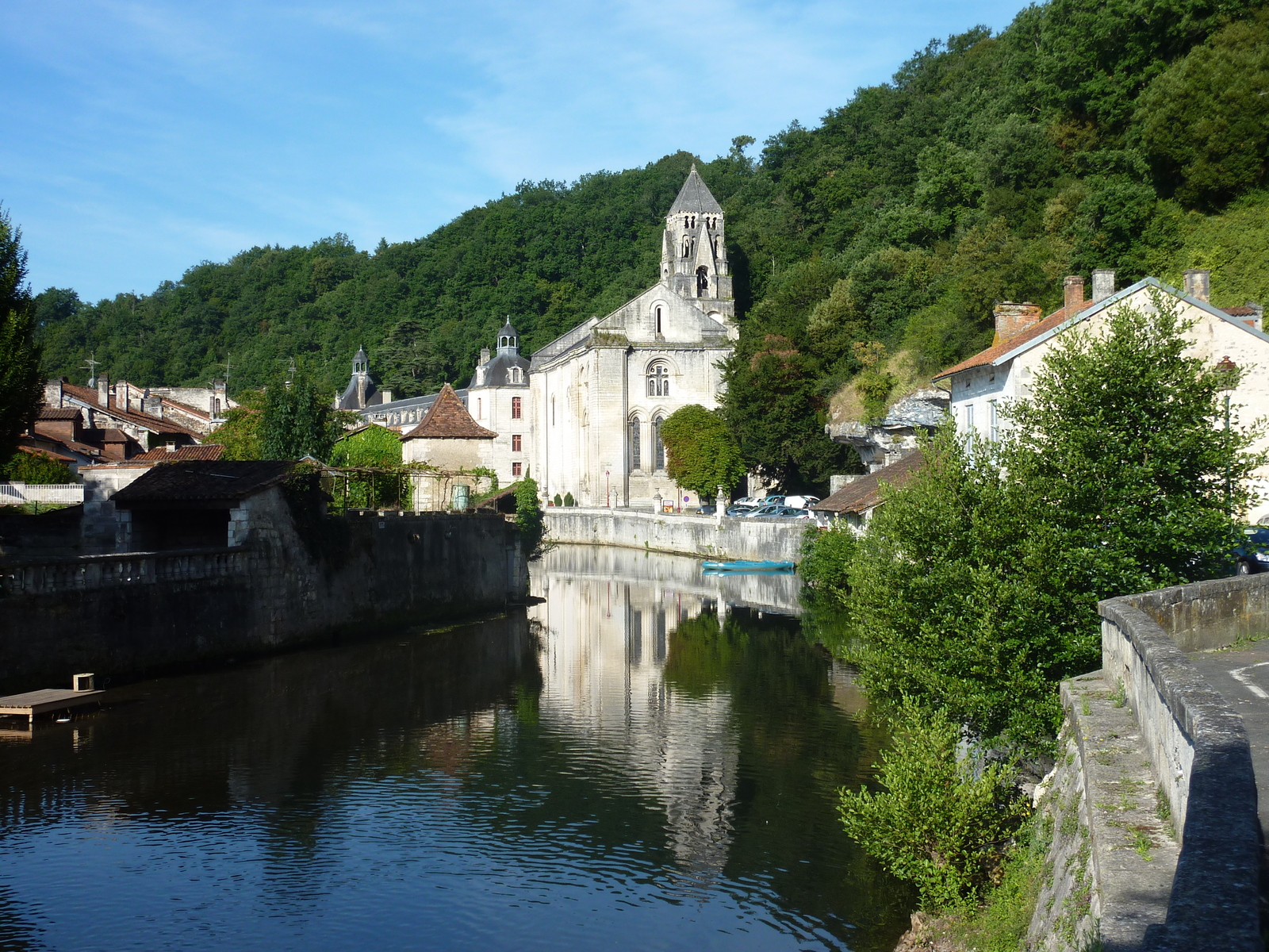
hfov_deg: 44.8
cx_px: 634
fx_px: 1540
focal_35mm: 42
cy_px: 476
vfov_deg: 34.3
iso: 80
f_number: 4.5
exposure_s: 1/400
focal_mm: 6.9
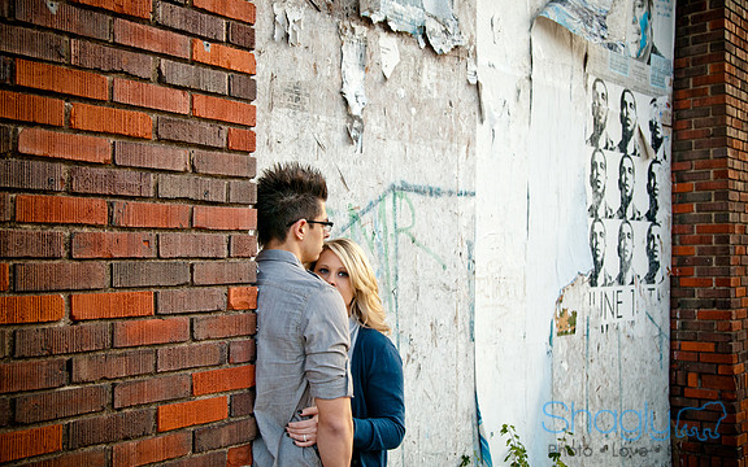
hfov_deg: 49.3
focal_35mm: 40
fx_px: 815
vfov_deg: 32.0
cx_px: 373
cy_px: 234
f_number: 4
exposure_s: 1/200
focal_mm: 26
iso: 200
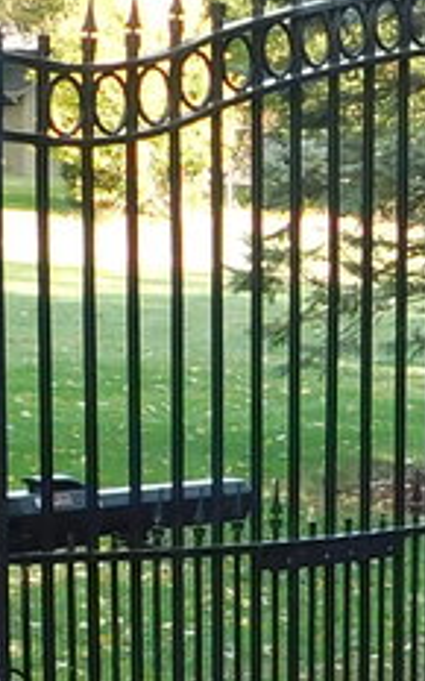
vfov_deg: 10.6
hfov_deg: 6.5
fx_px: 3651
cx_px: 783
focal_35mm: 197
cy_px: 622
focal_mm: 5.3
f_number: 3.2
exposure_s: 1/80
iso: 125
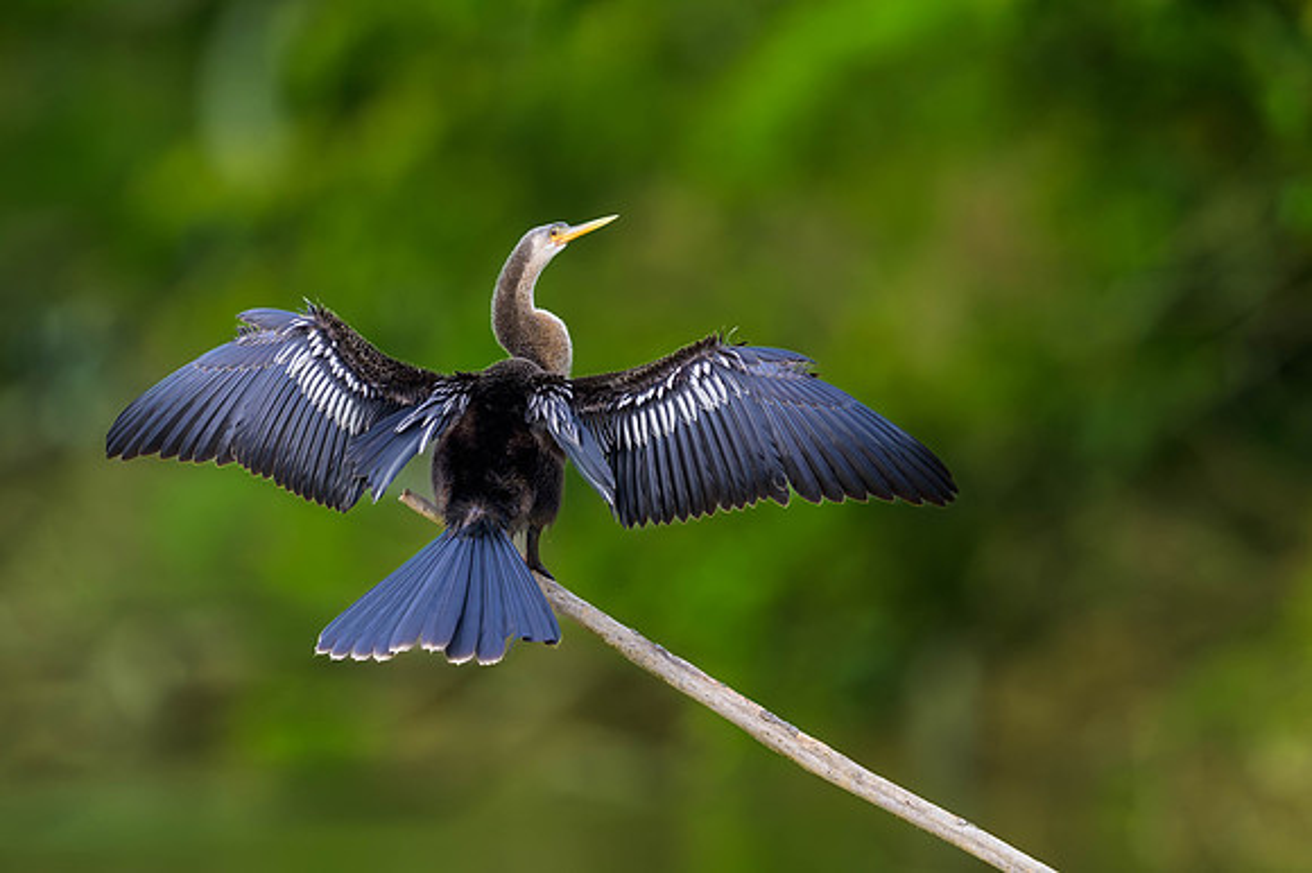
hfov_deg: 2.4
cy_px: 410
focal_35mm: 856
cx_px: 775
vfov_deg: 1.6
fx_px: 31186
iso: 450
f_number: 2.8
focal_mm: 400
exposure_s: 1/2000
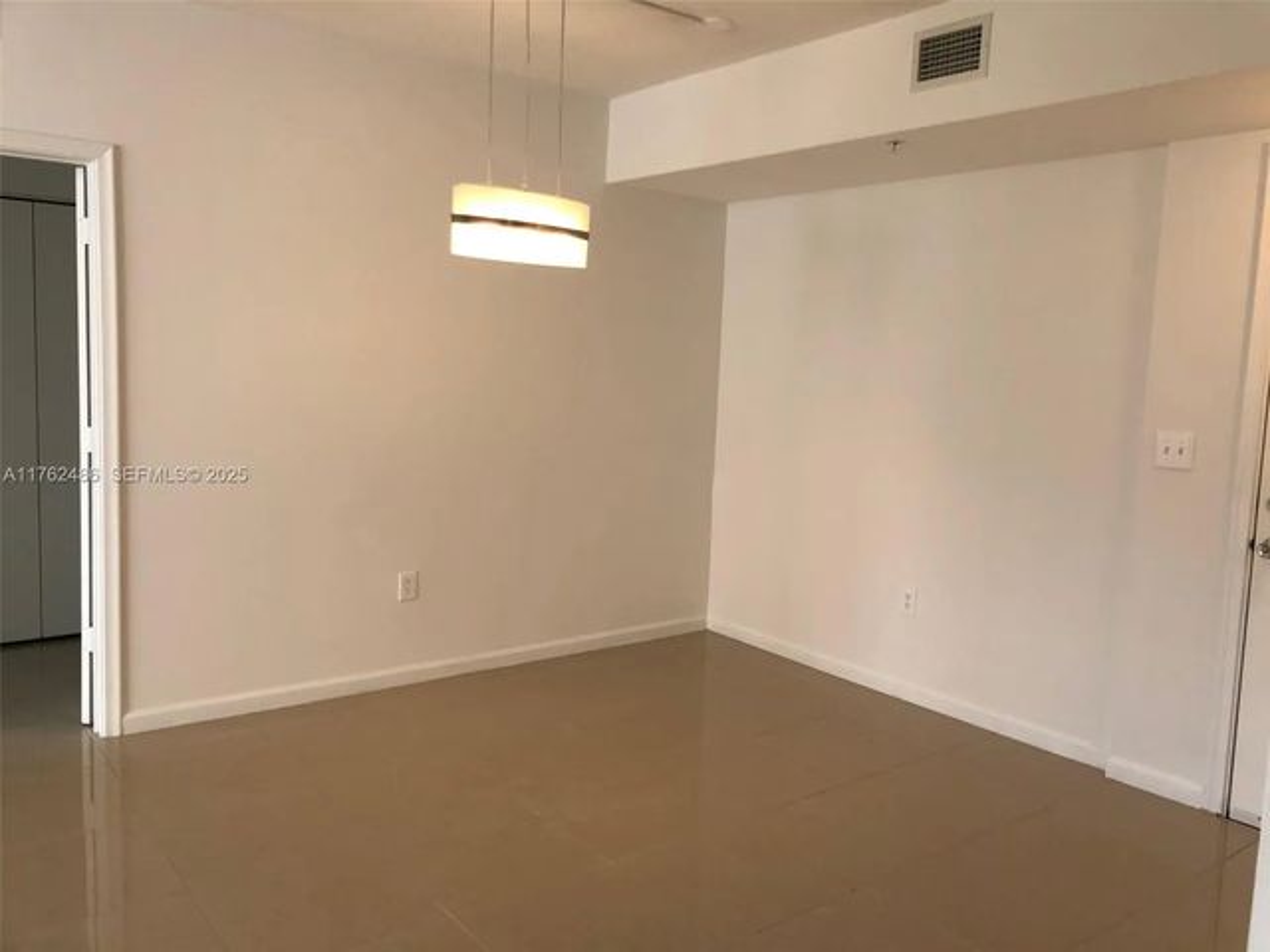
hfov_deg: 63.4
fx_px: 1027
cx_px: 635
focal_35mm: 28
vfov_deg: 49.7
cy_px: 476
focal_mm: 4
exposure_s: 1/120
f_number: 1.8
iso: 50
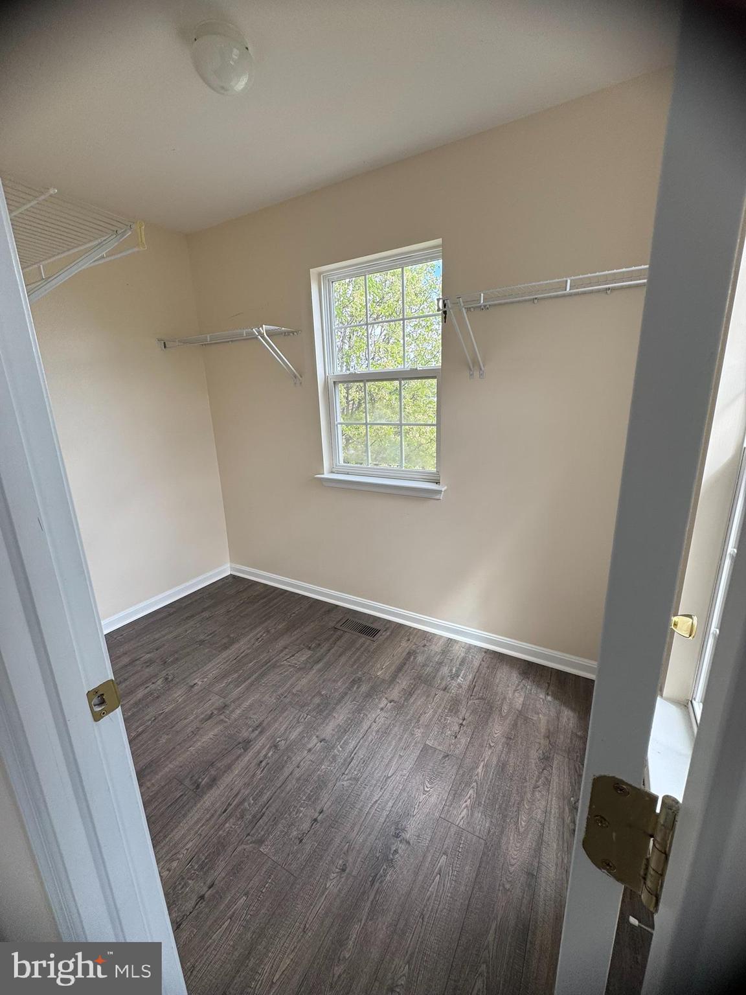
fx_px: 402
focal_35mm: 14
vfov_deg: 102.1
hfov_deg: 85.7
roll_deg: +1.4
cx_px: 373
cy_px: 498
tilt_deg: -13.6
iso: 40
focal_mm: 2.22
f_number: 2.2
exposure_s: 1/99
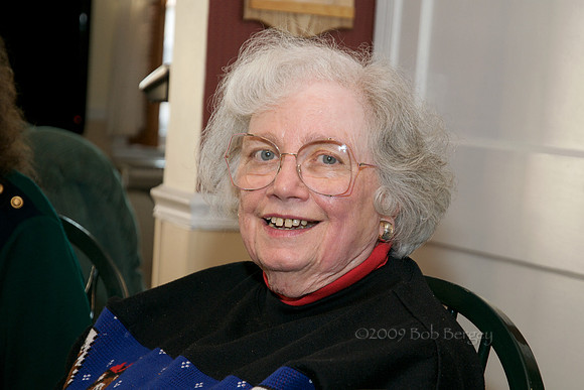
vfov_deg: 14.7
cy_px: 195
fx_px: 1509
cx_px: 292
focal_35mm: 93
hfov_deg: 21.9
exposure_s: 1/60
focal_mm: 62
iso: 200
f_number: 5.3
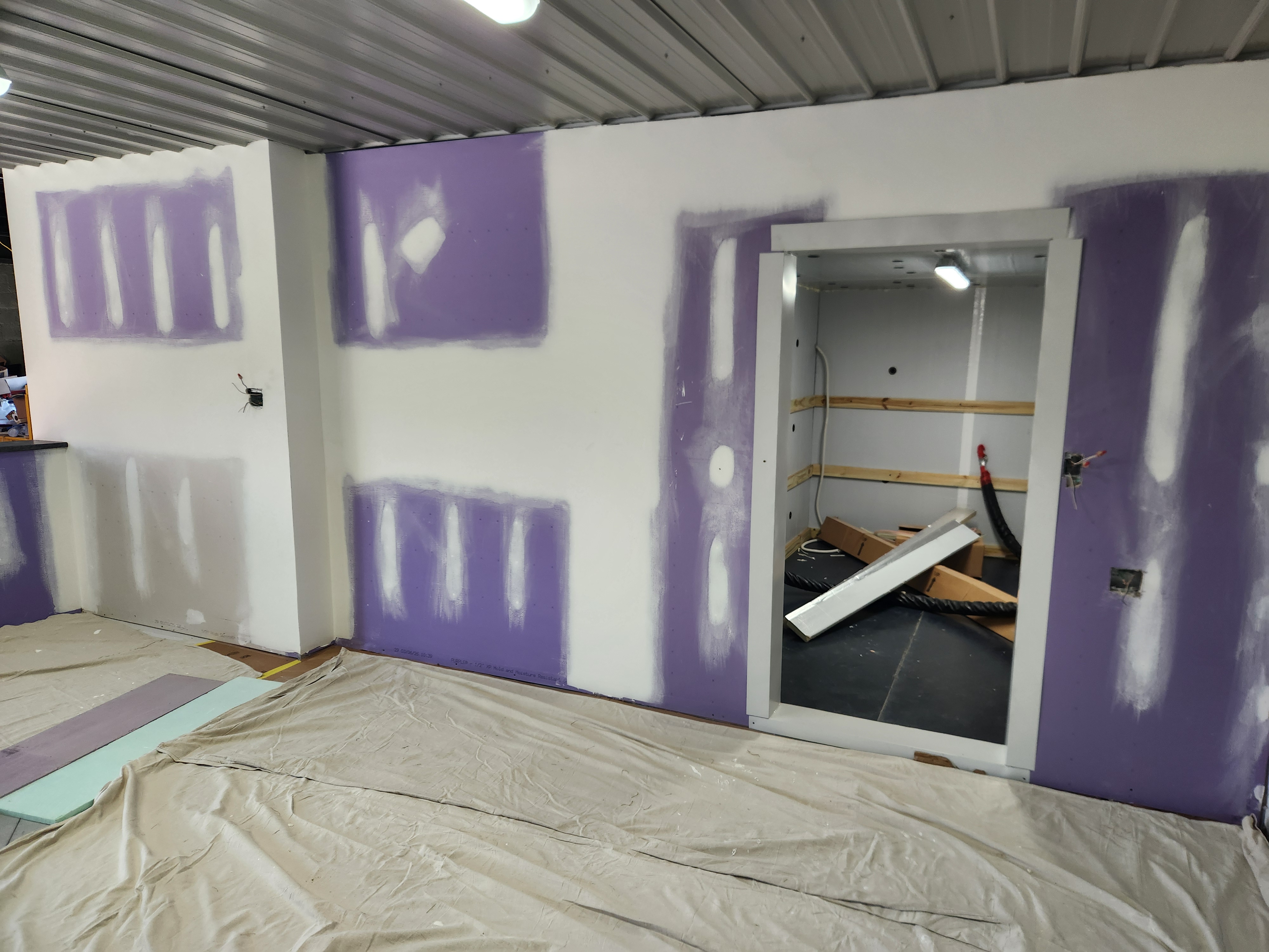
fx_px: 843
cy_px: 476
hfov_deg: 73.9
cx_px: 634
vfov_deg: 58.9
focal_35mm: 23
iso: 160
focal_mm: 5.4
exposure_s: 1/180
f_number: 1.8
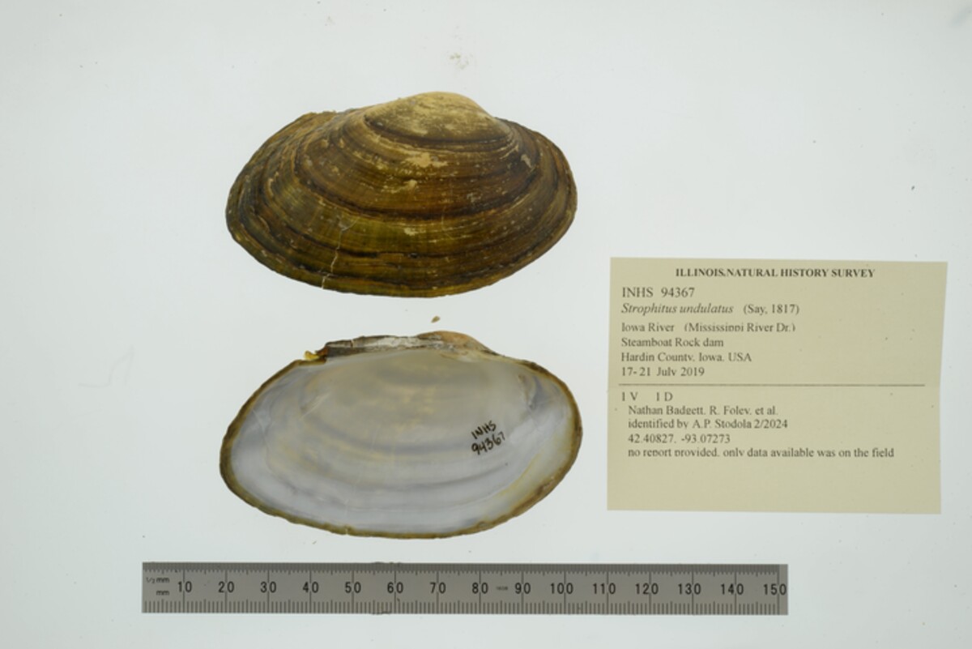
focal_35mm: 60
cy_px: 324
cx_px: 486
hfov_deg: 33.4
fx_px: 1620
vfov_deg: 22.6
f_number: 32
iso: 100
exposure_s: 1/10
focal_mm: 60
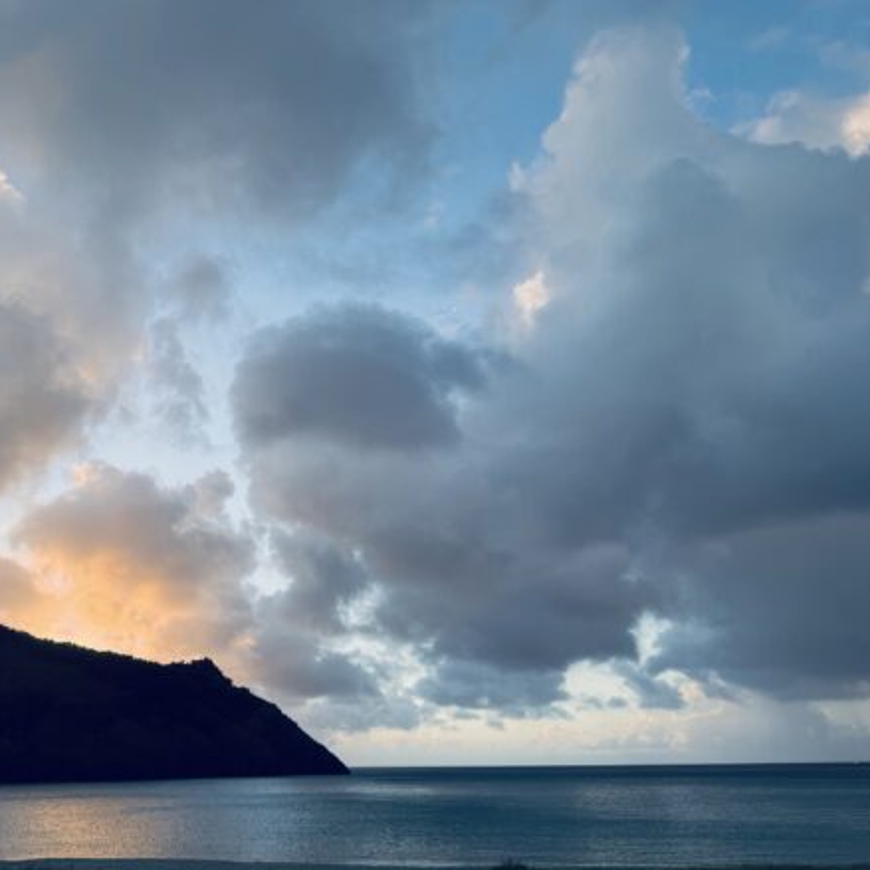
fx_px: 825
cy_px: 444
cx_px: 289
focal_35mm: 29
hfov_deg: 54.5
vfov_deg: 55.6
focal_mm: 6.76
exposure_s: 1/992
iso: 80
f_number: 1.78
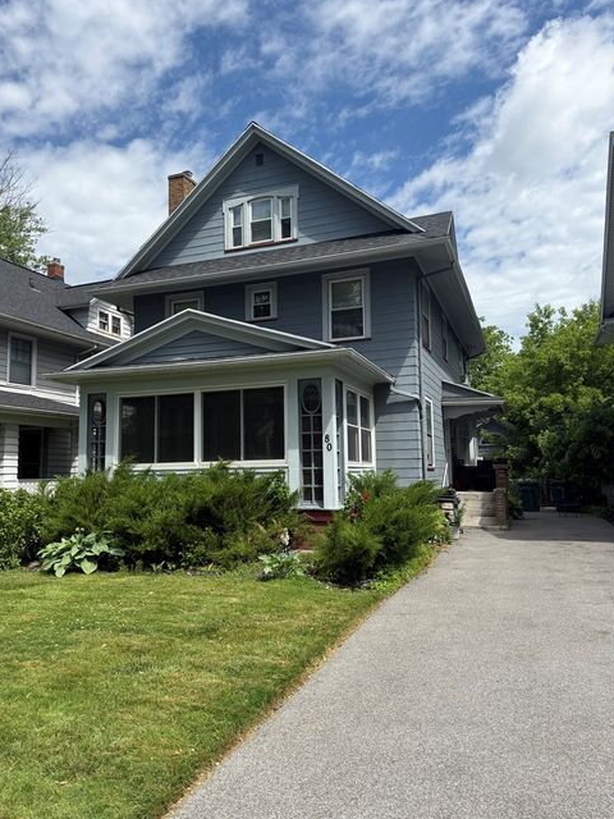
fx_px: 591
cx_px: 297
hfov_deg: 54.9
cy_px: 402
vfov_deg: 69.4
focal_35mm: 25
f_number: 1.78
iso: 100
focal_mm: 6.76
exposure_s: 1/3953
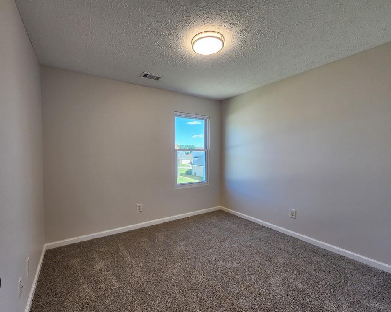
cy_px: 159
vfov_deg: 88.0
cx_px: 183
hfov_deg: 100.6
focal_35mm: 14
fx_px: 162
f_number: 2.2
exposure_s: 1/60
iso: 64
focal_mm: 2.2
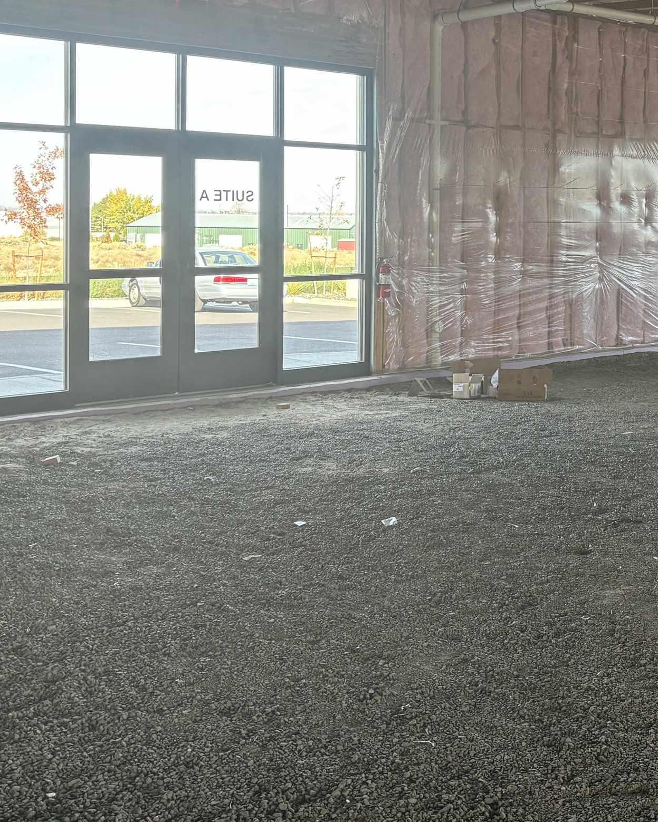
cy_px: 239
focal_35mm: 50
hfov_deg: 29.3
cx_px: 565
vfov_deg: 36.7
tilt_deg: -2.7
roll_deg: +0.0
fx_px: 1217
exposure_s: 1/122
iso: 125
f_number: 1.6
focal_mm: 5.96
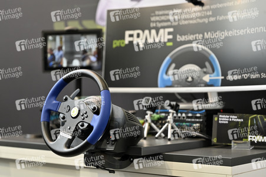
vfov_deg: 19.4
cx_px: 133
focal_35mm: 70
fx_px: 517
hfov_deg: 28.9
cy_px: 88
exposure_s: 1/400
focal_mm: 70
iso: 640
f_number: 2.8
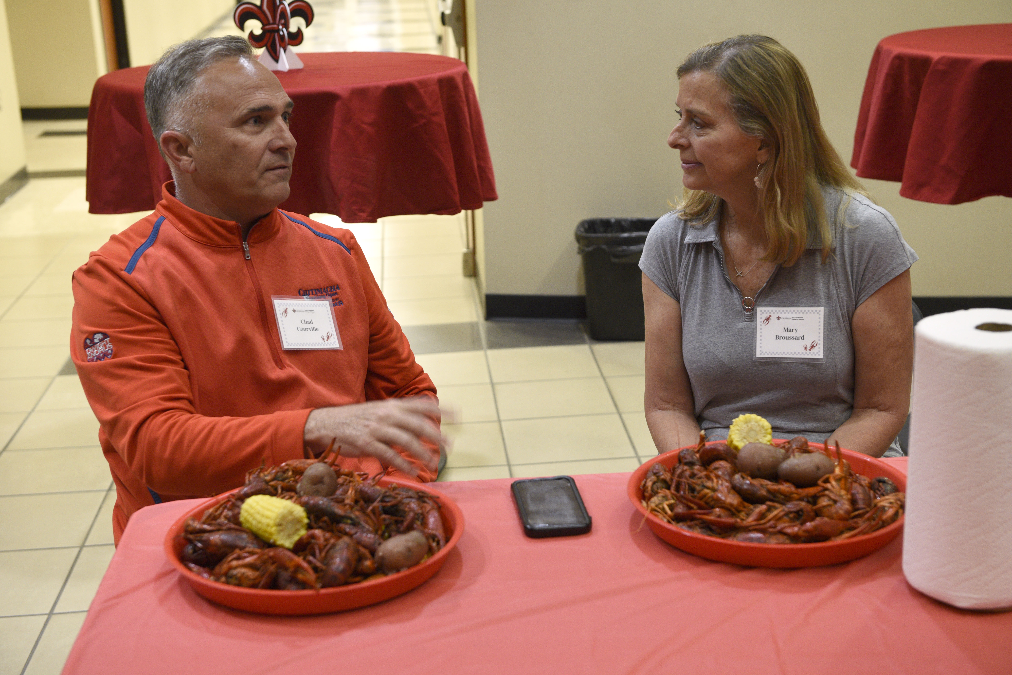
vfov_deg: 24.6
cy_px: 338
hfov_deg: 36.2
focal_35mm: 55
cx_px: 506
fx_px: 1547
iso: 2000
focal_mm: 55
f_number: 4.5
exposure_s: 1/60
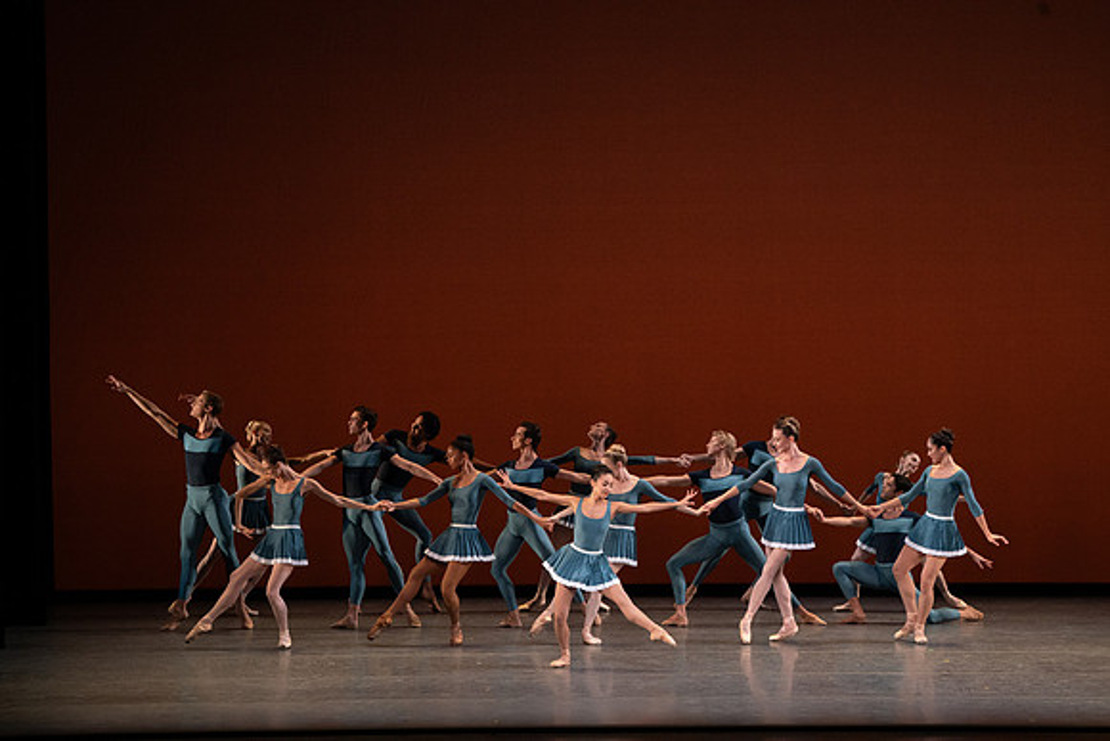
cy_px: 370
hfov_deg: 12.2
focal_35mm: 168
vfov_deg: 8.2
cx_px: 555
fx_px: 5181
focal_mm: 168
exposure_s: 1/400
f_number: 9
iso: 5000
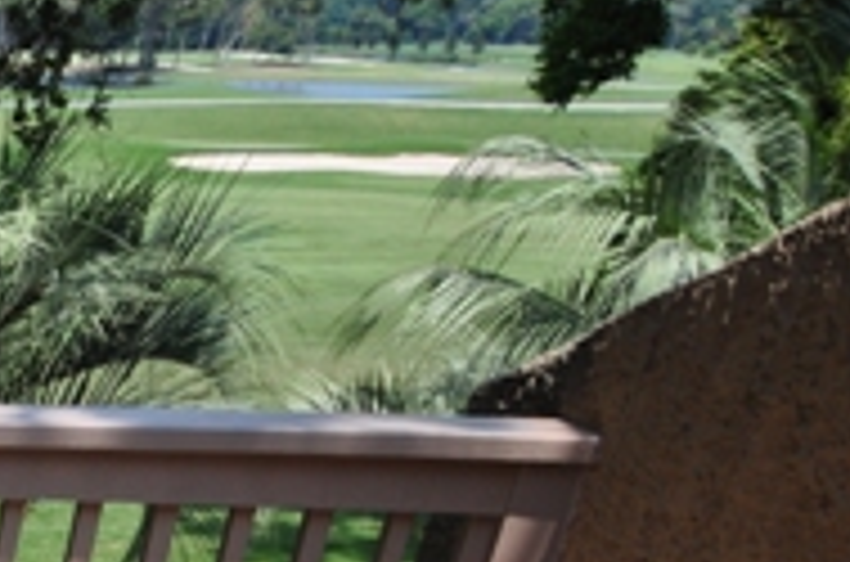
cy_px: 883
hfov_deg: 22.8
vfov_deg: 19.0
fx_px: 1437
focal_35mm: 61
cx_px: -585
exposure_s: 1/1600
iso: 200
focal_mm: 12
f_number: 5
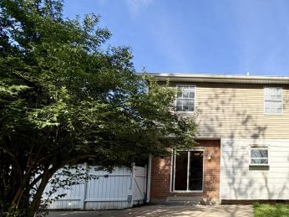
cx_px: 268
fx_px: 225
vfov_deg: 48.9
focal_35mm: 27
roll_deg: -0.1
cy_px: 168
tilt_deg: +6.1
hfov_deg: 55.3
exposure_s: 1/770
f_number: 2.2
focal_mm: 2.22
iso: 40
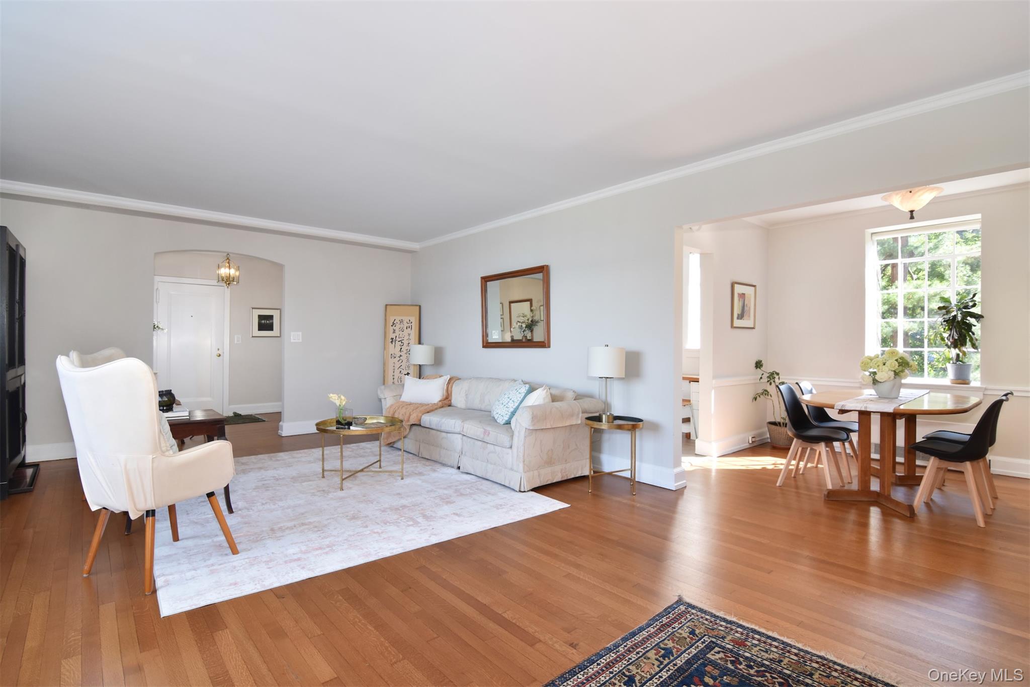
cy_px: 344
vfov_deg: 72.0
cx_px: 515
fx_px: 472
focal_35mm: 16
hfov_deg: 95.0
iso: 640
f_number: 8
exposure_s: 1/125
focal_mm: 11
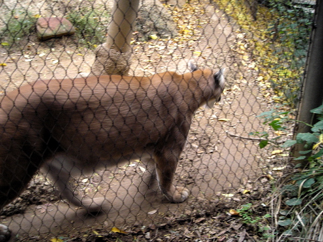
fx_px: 355
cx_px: 162
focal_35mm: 38
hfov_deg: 49.0
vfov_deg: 37.7
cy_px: 121
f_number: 3.2
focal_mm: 6.3
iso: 200
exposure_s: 1/27.8
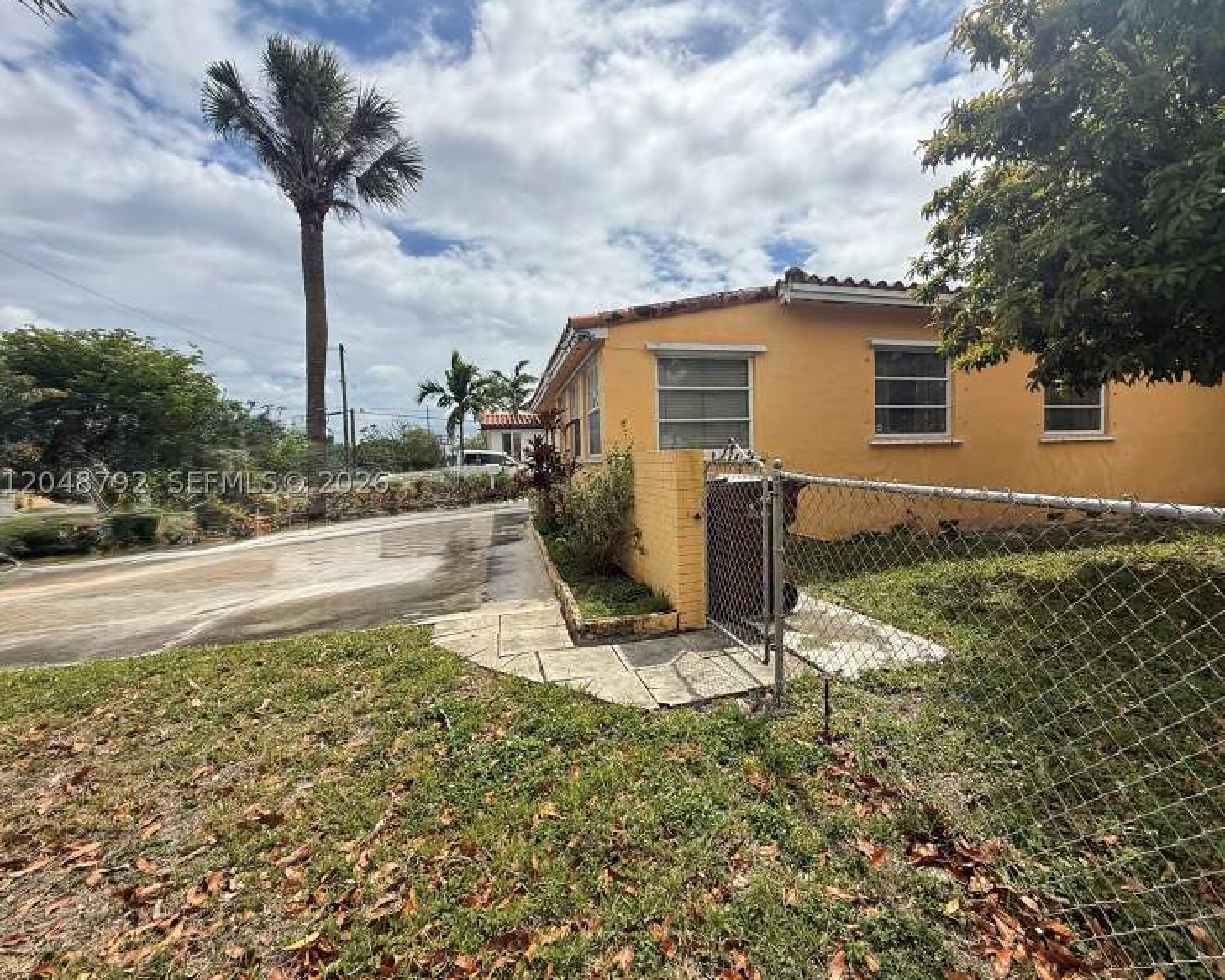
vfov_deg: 84.0
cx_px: 647
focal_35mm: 15
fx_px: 544
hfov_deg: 96.7
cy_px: 482
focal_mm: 2.22
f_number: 2.2
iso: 50
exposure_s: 1/3891
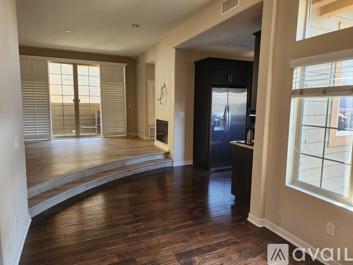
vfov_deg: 58.9
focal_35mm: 23
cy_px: 132
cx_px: 176
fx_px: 235
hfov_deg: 73.9
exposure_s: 1/120
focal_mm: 6.4
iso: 200
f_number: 1.8
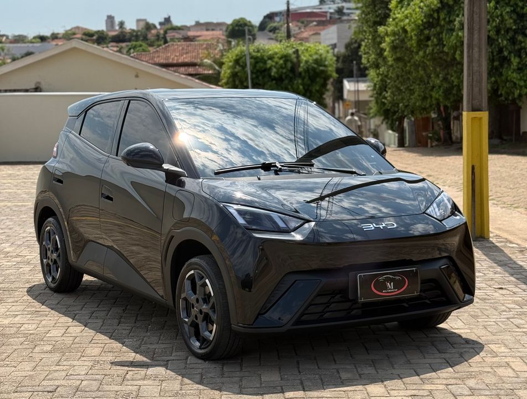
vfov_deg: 30.4
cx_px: 264
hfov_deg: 39.5
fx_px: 733
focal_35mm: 48
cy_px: 200
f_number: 1.78
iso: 100
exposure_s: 1/4329
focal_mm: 6.76
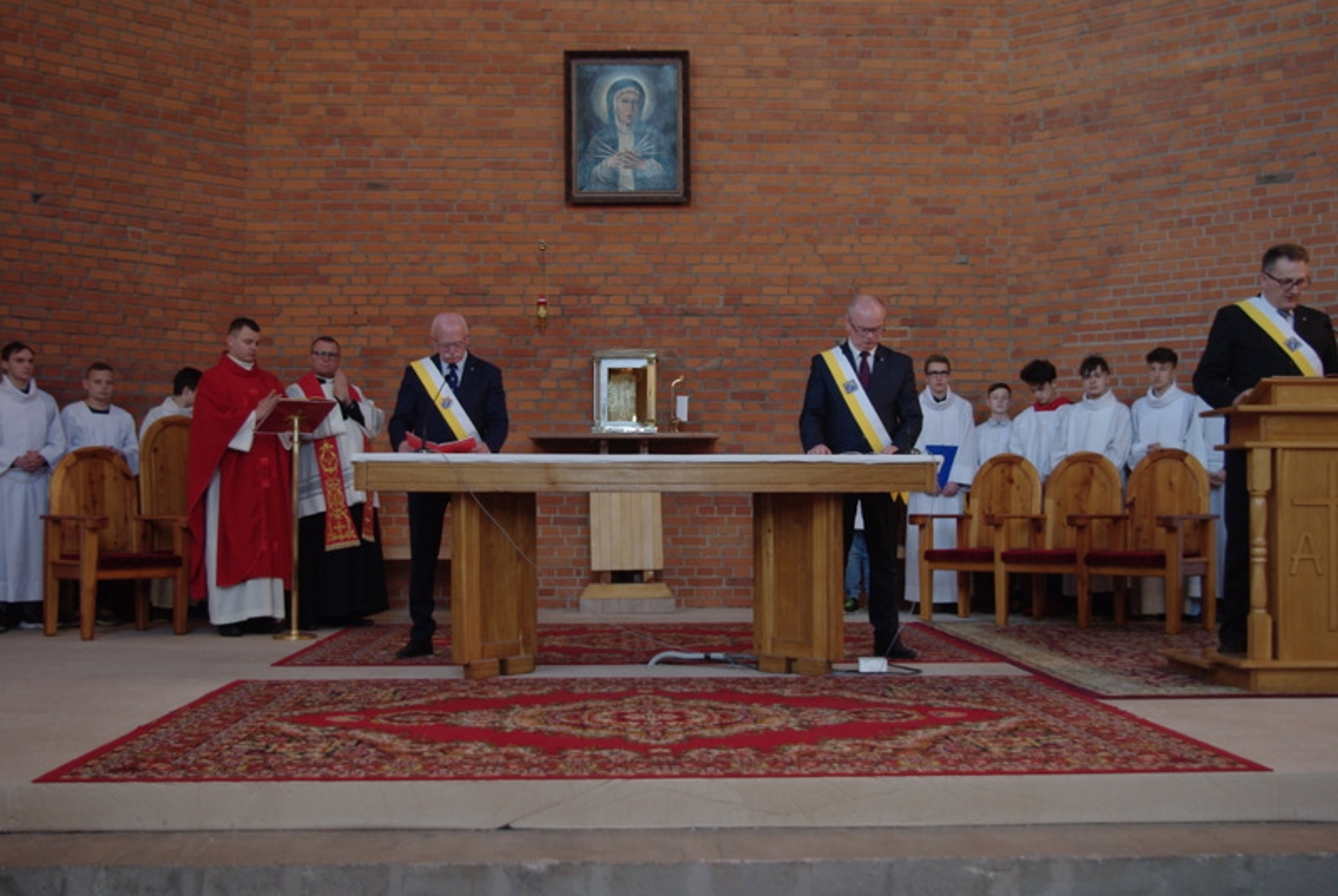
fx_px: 1563
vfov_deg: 32.0
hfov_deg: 46.3
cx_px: 669
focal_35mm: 42
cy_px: 448
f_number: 4
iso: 560
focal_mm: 28
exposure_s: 1/45
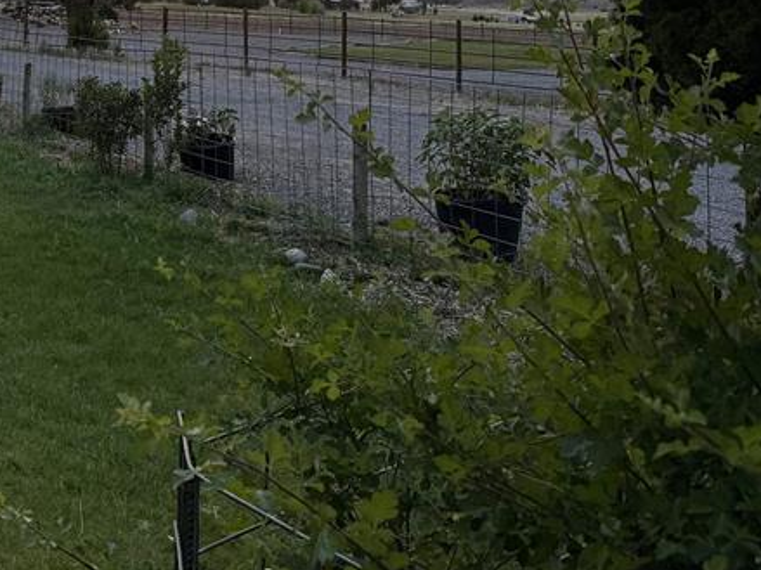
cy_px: -90
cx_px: -40
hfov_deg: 31.2
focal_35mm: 56
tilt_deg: +2.9
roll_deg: -0.6
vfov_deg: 24.0
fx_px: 1231
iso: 320
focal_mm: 6.76
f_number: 1.78
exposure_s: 1/60
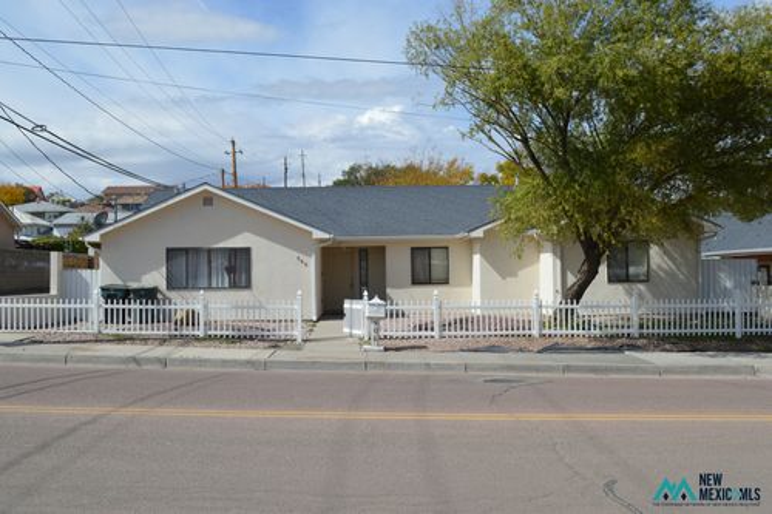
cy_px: 257
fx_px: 707
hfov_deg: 57.2
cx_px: 386
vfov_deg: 39.9
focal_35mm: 33
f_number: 8
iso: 100
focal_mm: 22
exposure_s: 1/250
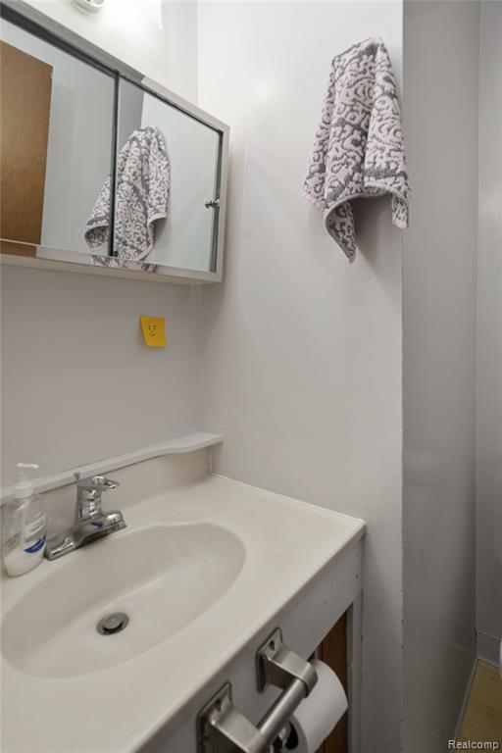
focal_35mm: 17
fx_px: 356
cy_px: 376
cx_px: 251
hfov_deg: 70.4
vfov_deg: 93.3
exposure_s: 1/200
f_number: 8
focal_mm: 17
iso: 400
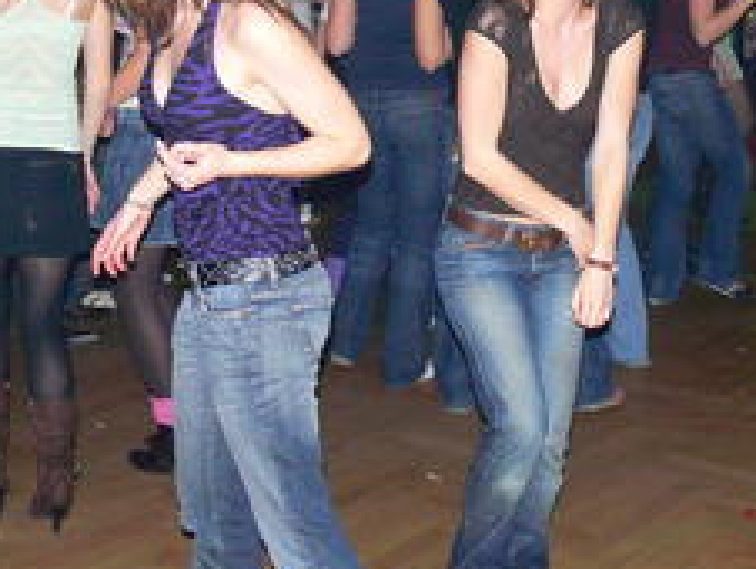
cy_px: 141
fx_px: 1596
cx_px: 505
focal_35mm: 73
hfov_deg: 26.5
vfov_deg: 20.0
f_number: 2.8
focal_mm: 7.4
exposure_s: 1/30
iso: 200
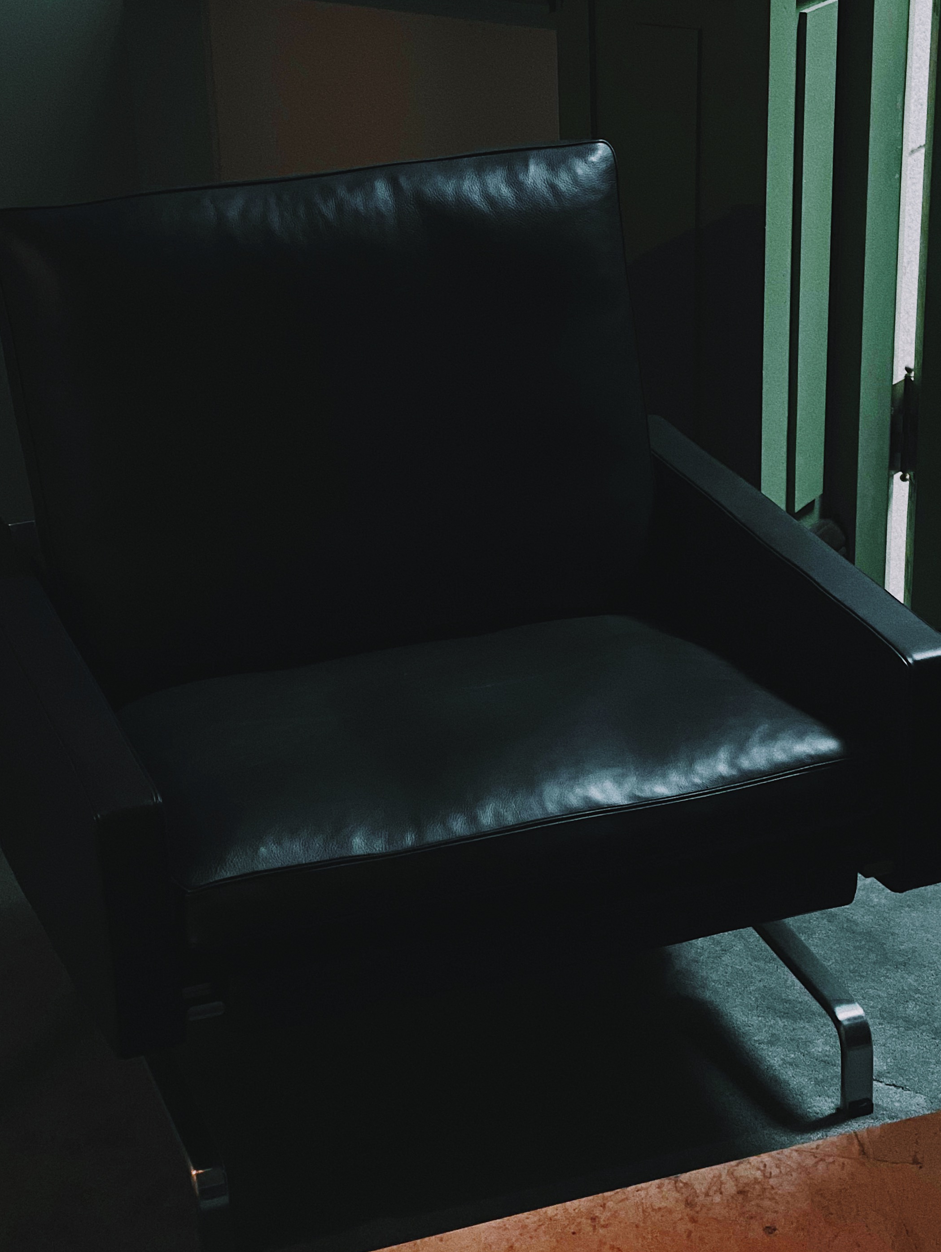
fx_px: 2716
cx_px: 517
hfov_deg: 19.7
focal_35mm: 75
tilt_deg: -24.5
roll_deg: +1.9
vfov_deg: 25.9
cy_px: 737
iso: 400
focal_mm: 6
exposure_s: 1/30
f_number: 2
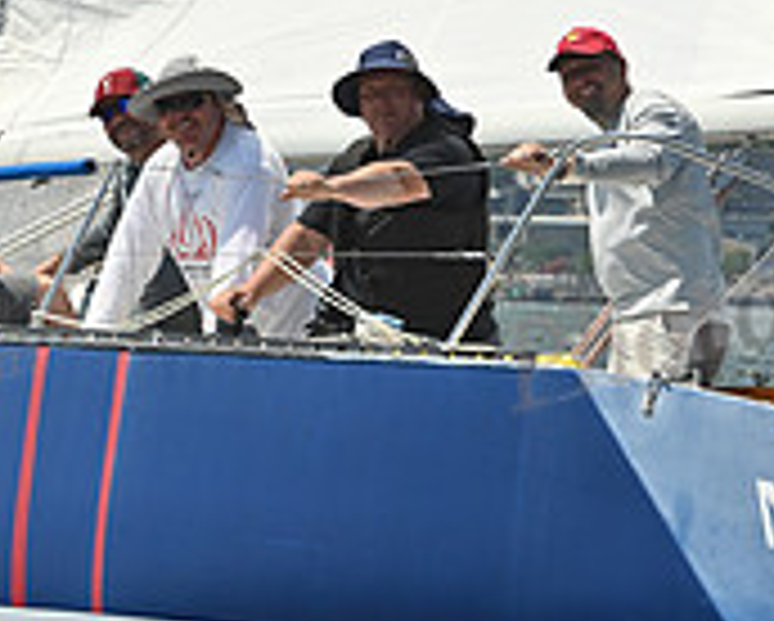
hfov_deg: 5.1
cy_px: 126
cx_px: 272
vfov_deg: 4.1
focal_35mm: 379
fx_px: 8692
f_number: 10
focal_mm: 120
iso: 320
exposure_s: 1/1250
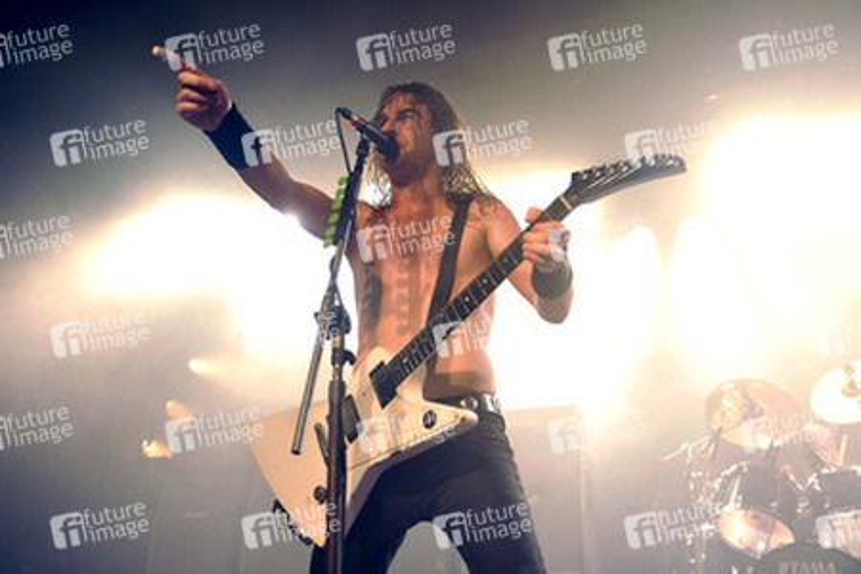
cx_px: 430
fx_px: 765
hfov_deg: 58.7
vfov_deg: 41.1
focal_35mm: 32
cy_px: 287
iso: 800
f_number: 2.8
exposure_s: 1/320
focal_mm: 32
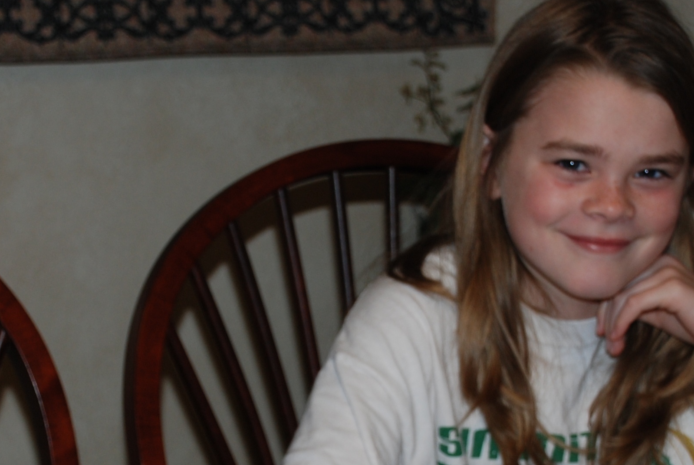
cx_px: 303
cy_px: 478
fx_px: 2664
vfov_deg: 9.9
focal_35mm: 138
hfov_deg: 14.8
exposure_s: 1/60
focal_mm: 38
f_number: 4.5
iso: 200
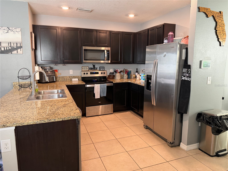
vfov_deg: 56.8
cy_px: 86
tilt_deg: -7.4
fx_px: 158
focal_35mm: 24
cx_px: 114
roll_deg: +0.3
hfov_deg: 71.6
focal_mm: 6.76
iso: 250
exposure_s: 1/60
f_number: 1.78
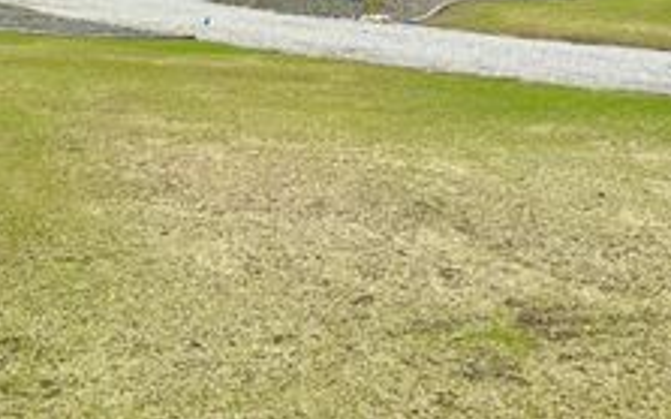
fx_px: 1042
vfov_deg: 20.5
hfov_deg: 33.5
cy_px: -140
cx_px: 48
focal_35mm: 57
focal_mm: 6.76
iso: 80
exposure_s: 1/5319
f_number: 1.78
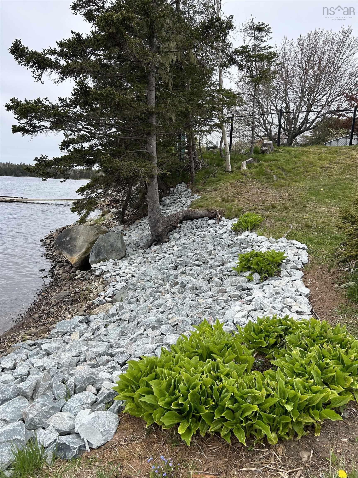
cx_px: 179
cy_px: 239
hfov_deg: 53.1
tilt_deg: -11.9
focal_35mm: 26
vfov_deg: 67.3
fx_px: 359
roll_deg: -2.2
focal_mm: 5.7
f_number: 1.5
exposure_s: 1/2008
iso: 50
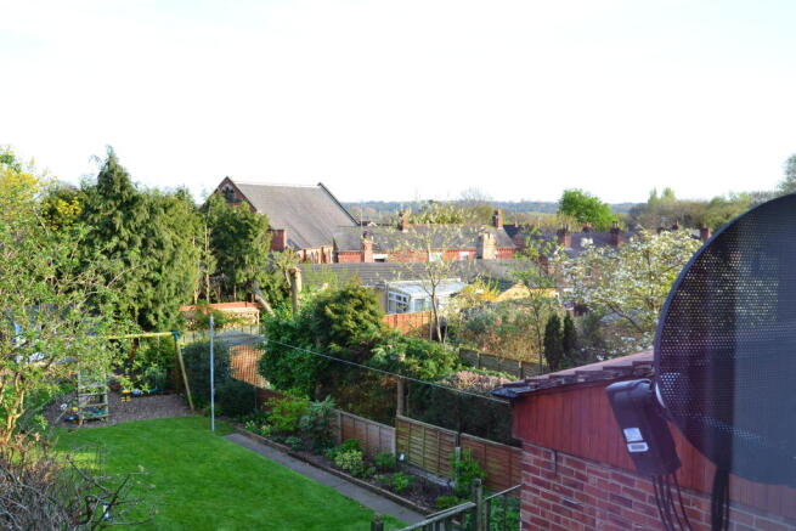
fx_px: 730
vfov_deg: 40.0
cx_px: 398
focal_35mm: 33
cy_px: 266
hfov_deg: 57.2
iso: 400
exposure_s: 1/100
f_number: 9
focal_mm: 22
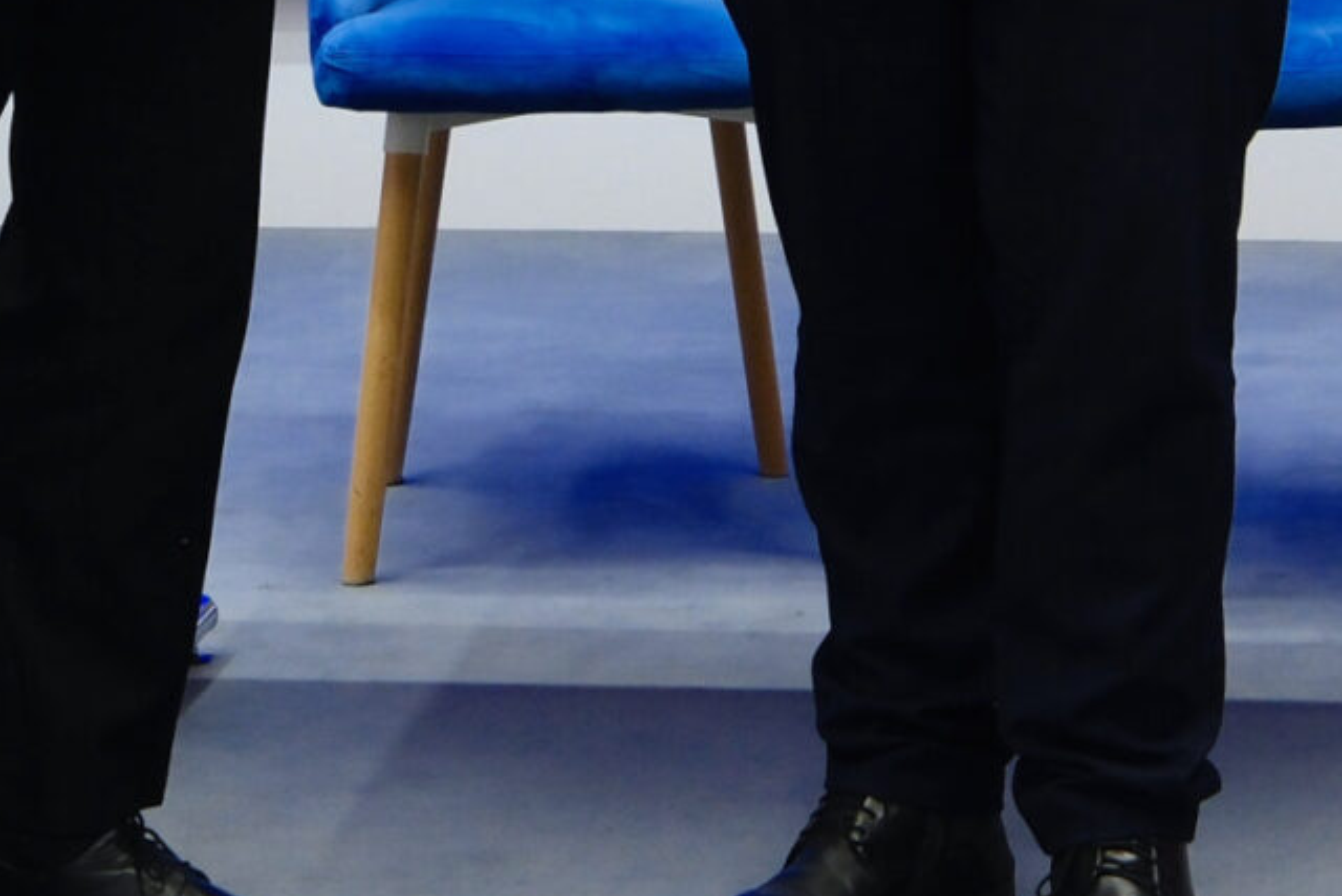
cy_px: -488
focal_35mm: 132
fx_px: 4921
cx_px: 772
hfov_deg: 15.5
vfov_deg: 10.0
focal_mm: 21.9
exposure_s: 1/80
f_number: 4
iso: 640
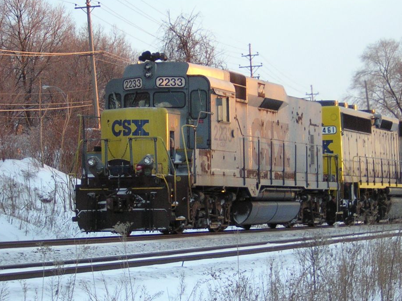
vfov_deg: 12.2
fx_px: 1405
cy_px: 134
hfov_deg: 16.3
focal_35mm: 121
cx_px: 214
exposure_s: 1/70.2
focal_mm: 14.1
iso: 400
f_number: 4.7
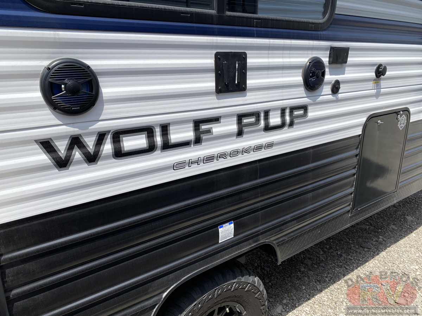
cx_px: 211
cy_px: 158
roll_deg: -0.5
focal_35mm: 26
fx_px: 317
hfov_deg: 67.3
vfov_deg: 53.1
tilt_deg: -15.7
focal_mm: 4.25
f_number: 1.8
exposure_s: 1/3040
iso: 32
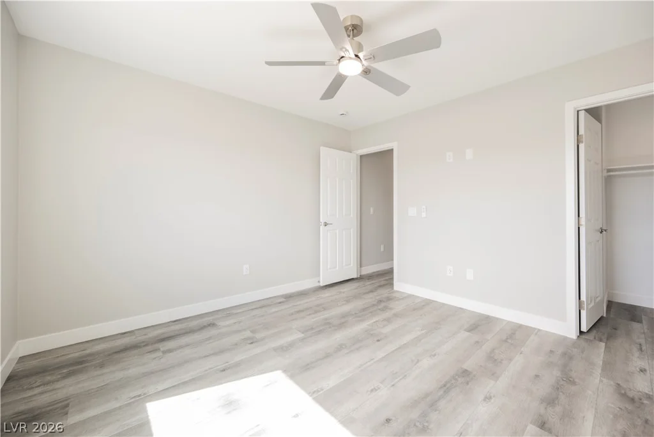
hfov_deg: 104.2
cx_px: 327
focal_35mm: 14
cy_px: 218
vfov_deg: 81.2
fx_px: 254
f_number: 5.6
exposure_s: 1/60
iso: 400
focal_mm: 14
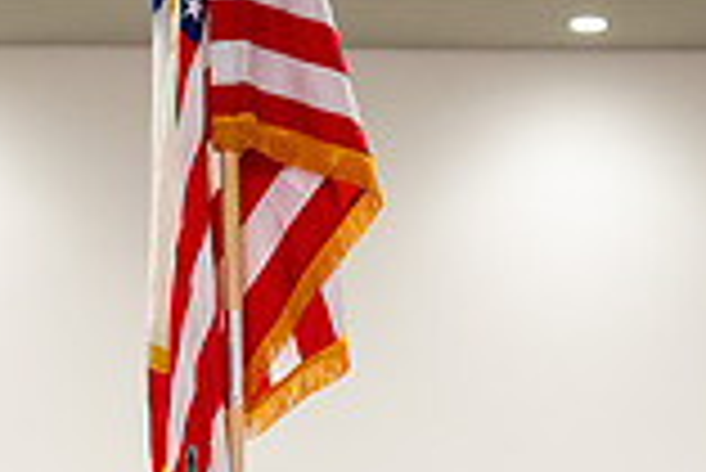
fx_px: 4888
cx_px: 383
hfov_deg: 8.3
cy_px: 602
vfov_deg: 5.5
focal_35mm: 249
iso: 2000
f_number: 2.8
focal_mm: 58
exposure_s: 1/160
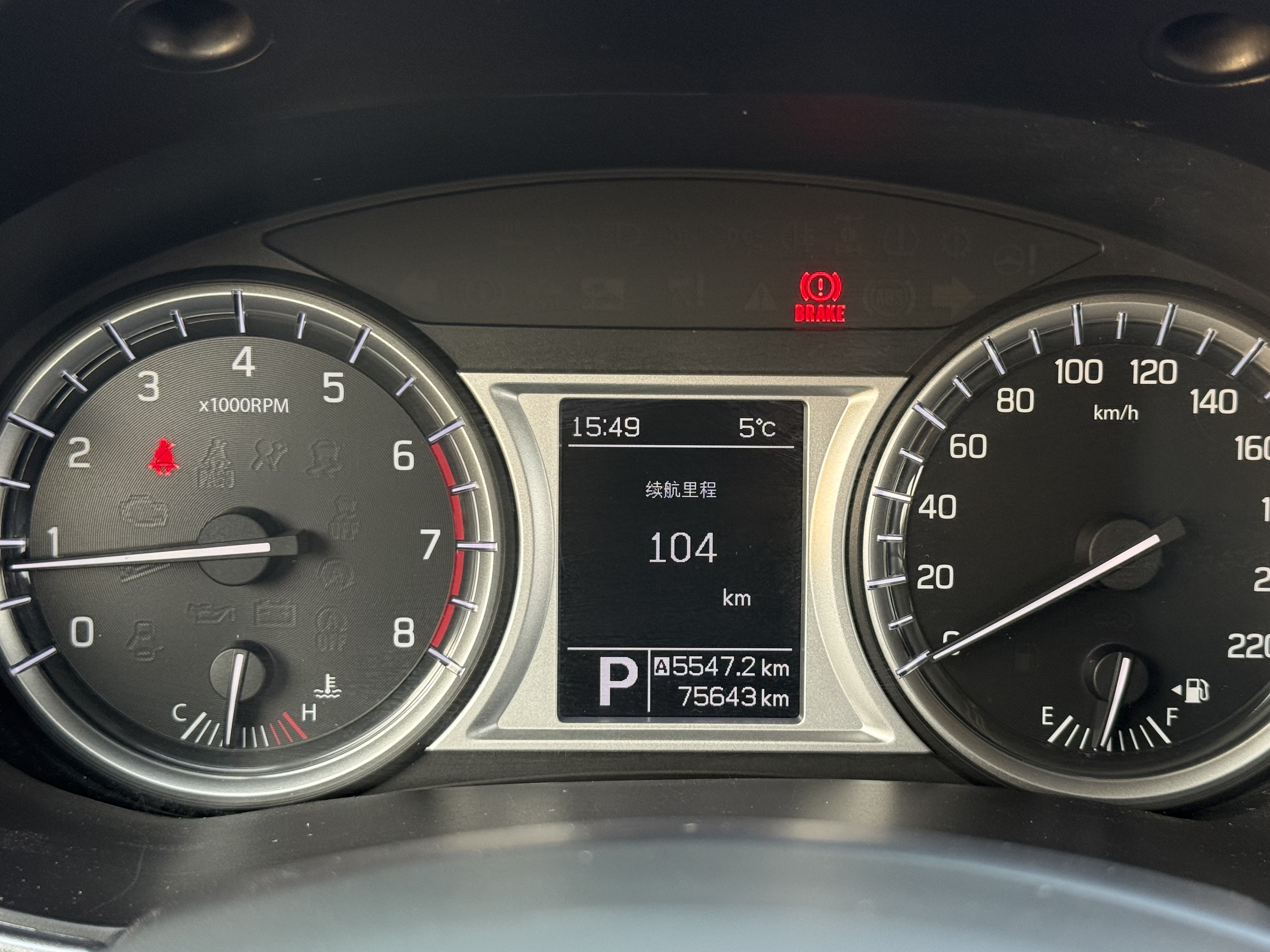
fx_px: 2018
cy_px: 503
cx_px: 698
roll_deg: -1.0
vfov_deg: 26.6
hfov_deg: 34.9
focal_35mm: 55
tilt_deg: -22.1
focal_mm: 6.76
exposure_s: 1/100
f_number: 1.78
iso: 100
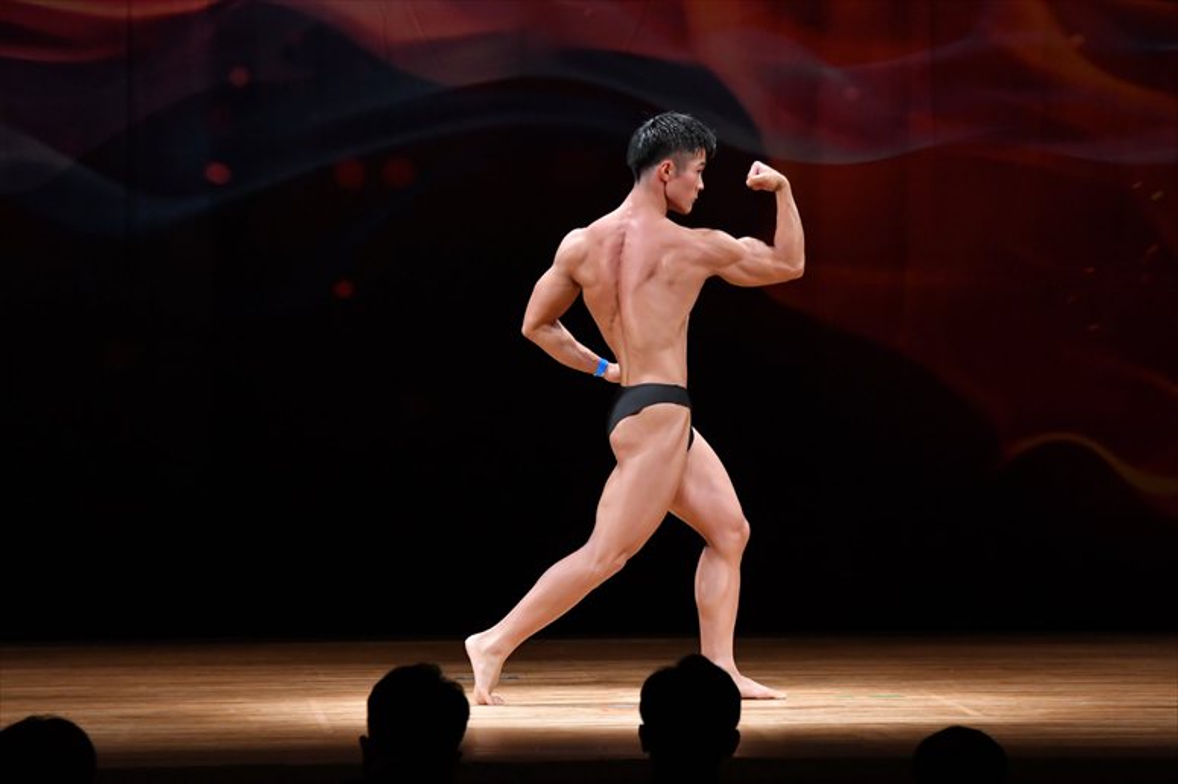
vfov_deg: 5.7
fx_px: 7850
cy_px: 392
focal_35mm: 240
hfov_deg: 8.6
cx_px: 589
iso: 3200
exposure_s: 1/400
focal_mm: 160
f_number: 5.6
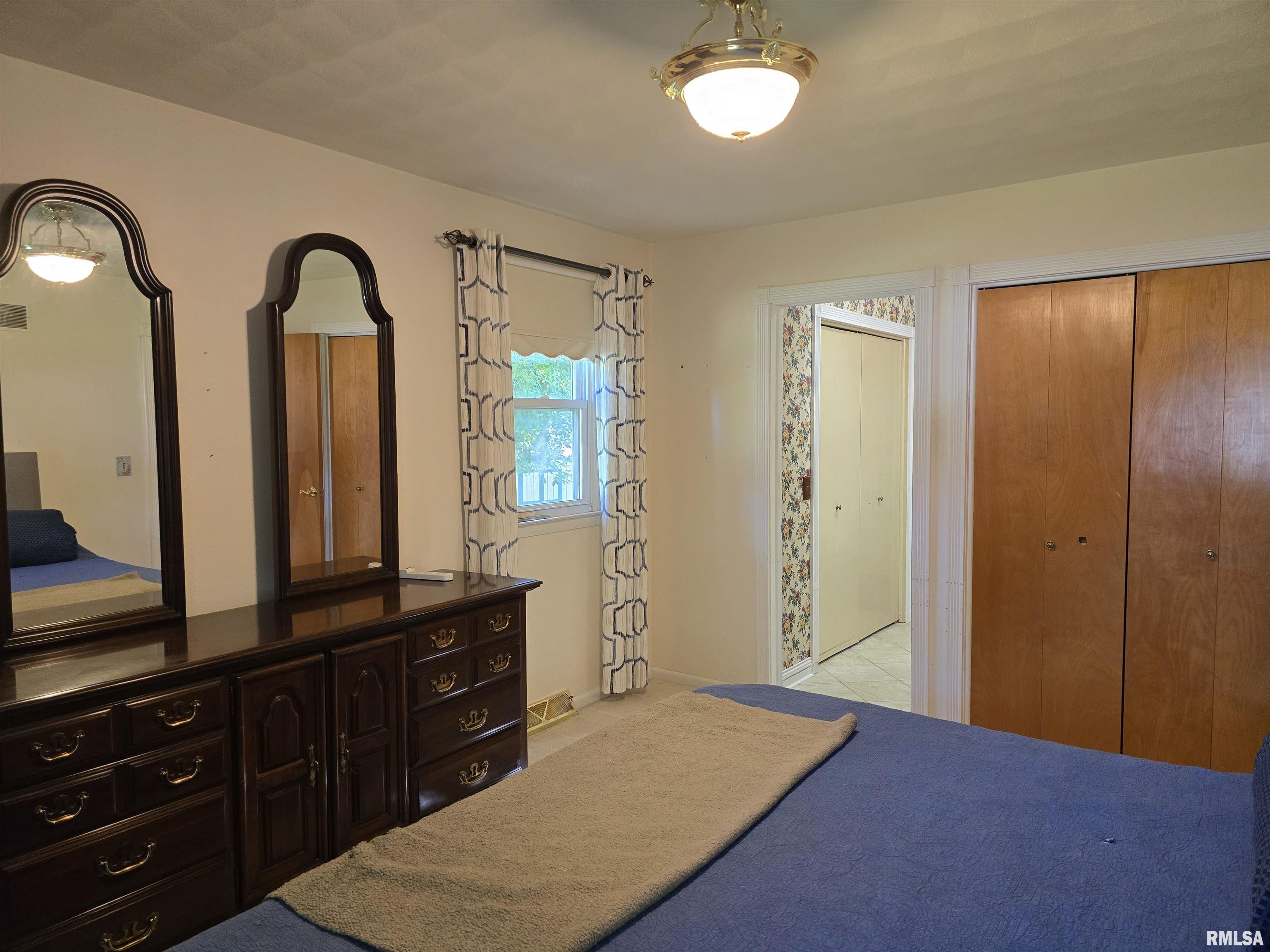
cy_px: 476
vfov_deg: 58.9
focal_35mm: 23
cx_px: 635
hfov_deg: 73.9
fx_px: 844
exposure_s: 1/120
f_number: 1.7
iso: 400
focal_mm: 6.3
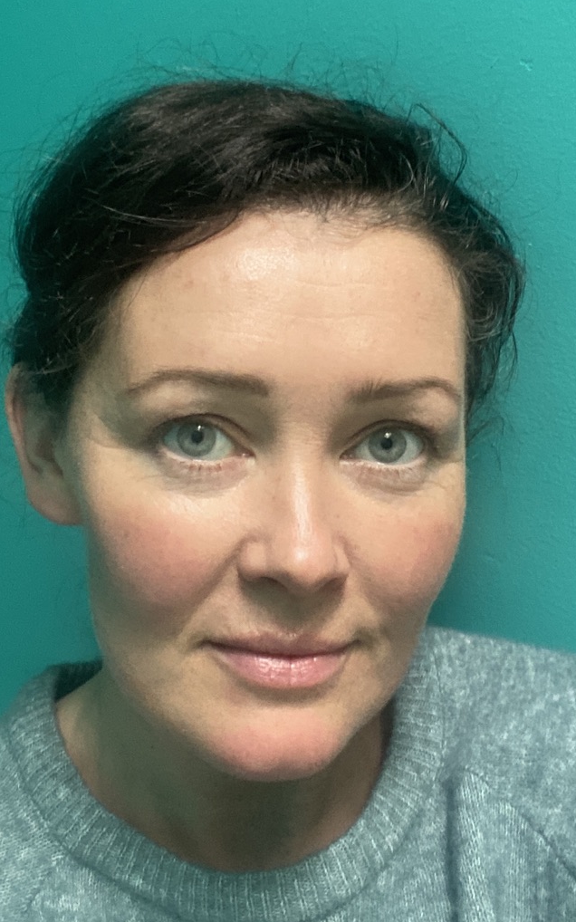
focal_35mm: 32
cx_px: 274
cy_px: 461
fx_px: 804
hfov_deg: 39.4
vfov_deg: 59.7
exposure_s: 1/60
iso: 250
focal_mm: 2.71
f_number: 2.2
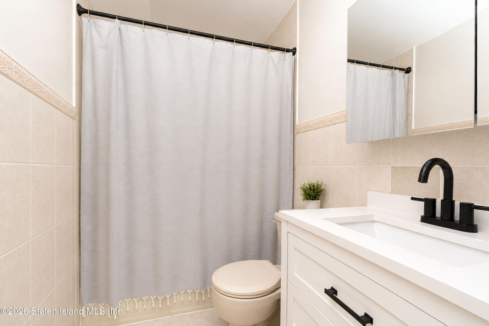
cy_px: 163
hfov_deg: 100.4
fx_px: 204
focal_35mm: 15
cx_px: 244
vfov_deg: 77.3
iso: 2000
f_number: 10
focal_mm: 10
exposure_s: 1/80
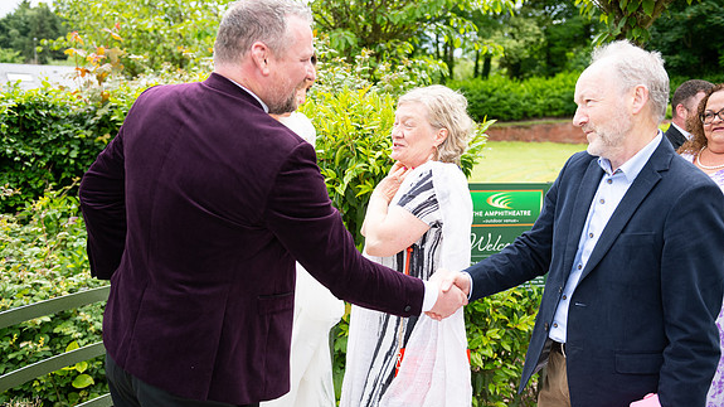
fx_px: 710
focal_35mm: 37
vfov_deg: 31.9
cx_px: 363
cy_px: 221
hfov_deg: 54.0
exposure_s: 1/1250
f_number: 3.5
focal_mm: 35
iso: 250
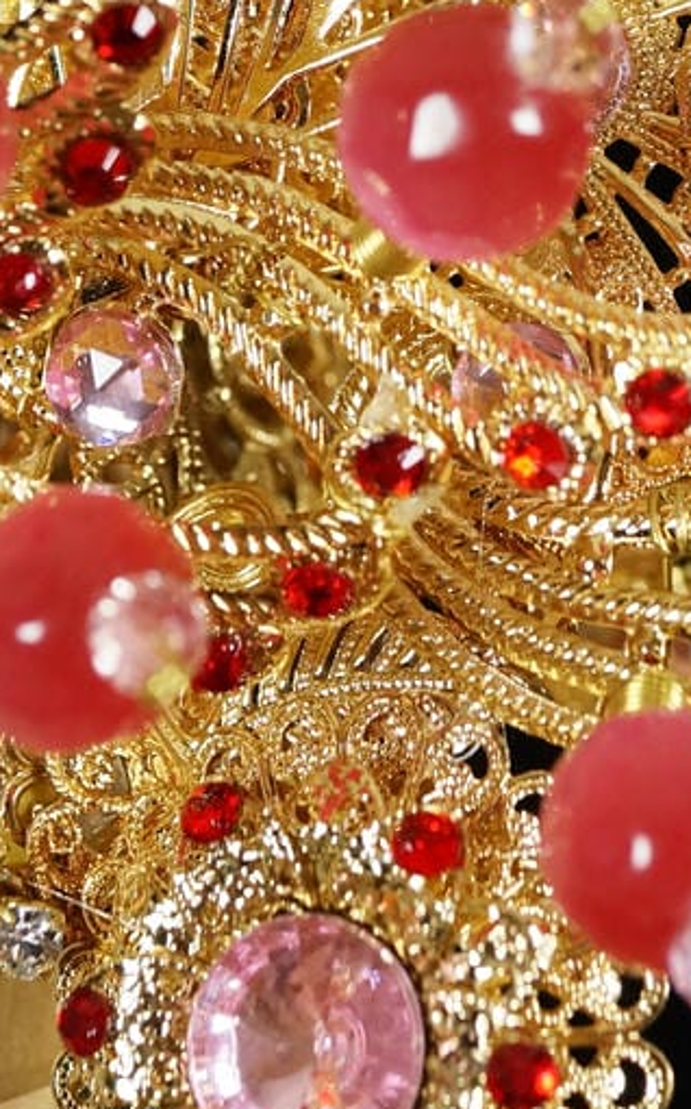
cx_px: 485
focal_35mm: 126
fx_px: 3803
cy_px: -241
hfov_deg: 10.4
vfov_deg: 15.9
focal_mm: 35
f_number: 5.6
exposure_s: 1/125
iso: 1600
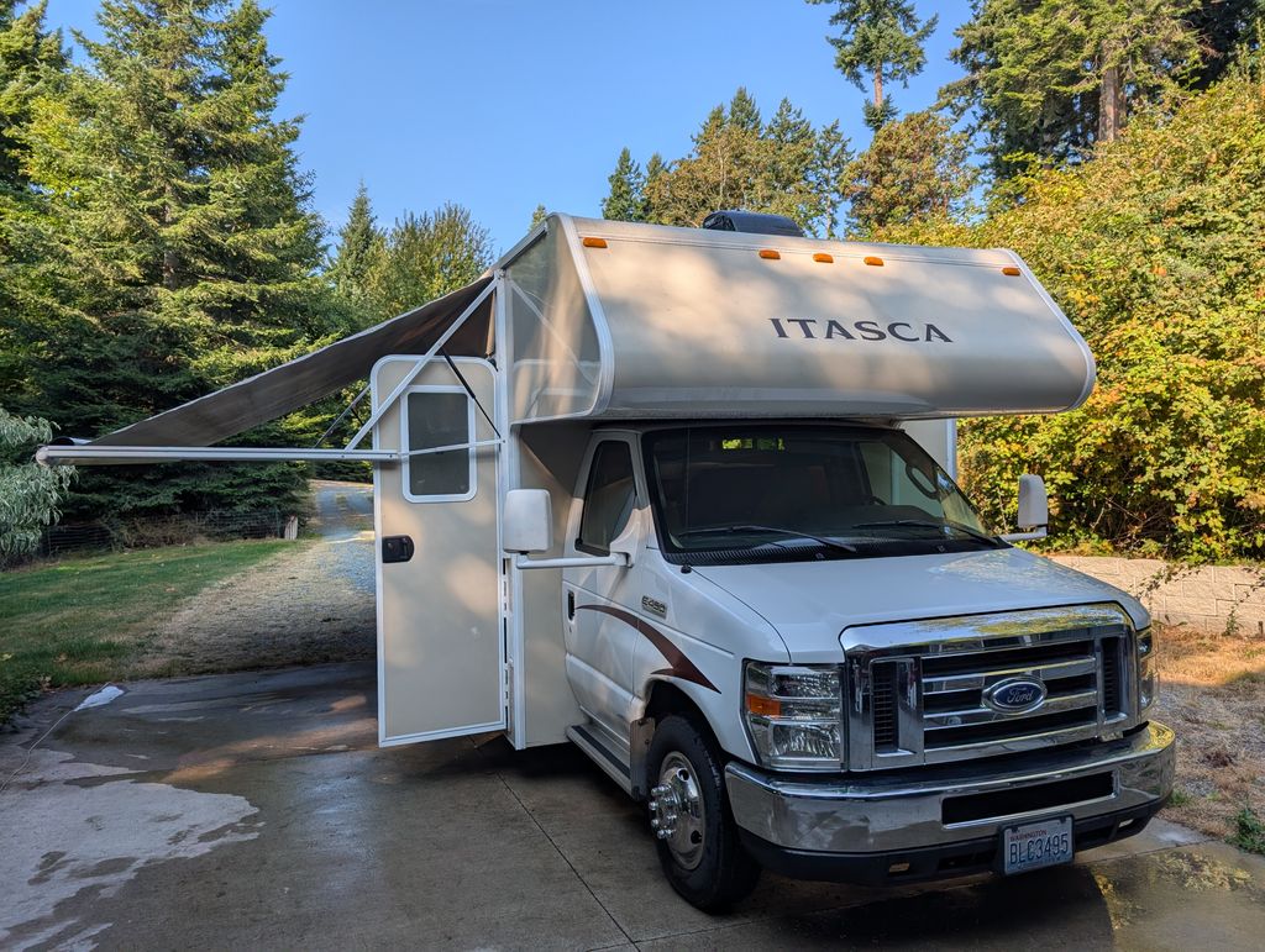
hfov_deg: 71.5
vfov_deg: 56.9
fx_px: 878
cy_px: 476
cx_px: 632
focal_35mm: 24
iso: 21
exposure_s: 1/509
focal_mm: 6.9
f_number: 1.68
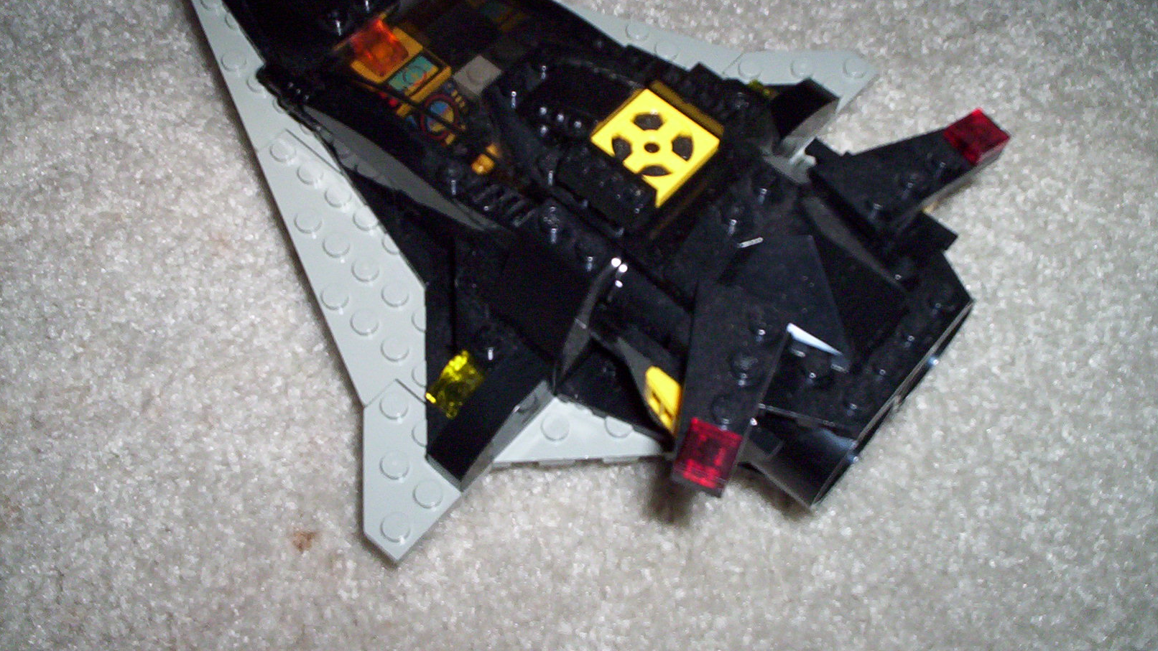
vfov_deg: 28.3
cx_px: 580
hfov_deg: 48.4
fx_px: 1290
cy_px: 272
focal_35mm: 42
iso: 140
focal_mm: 4.99
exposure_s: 1/60
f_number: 4.5
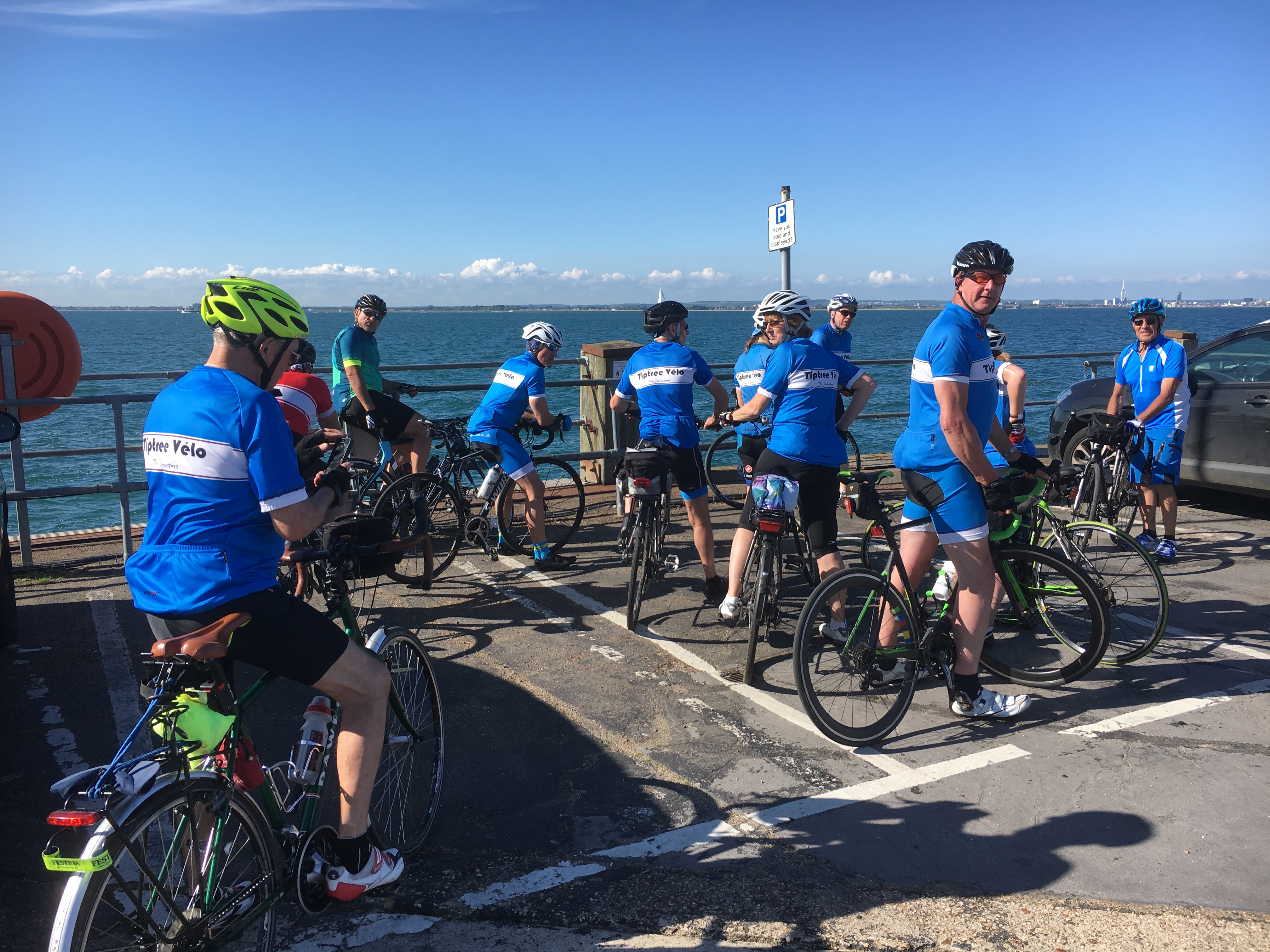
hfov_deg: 61.7
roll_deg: -0.5
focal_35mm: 29
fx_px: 1064
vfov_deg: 48.2
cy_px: 476
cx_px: 635
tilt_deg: -10.9
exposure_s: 1/1166
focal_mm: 4.15
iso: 25
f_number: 2.2
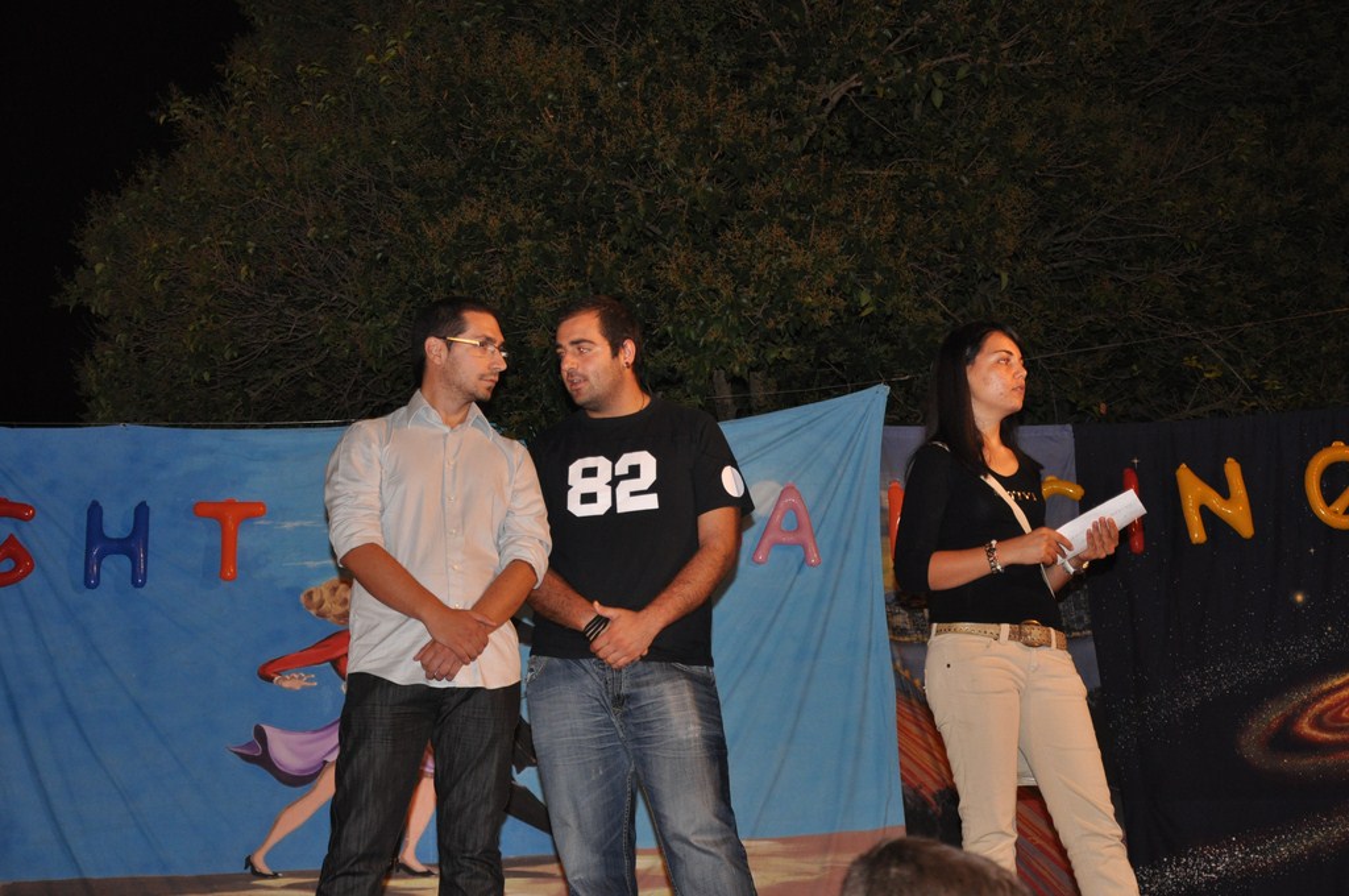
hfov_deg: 26.0
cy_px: 448
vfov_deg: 17.4
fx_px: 2919
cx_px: 674
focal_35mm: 78
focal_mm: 52
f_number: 5
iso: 800
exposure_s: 1/60
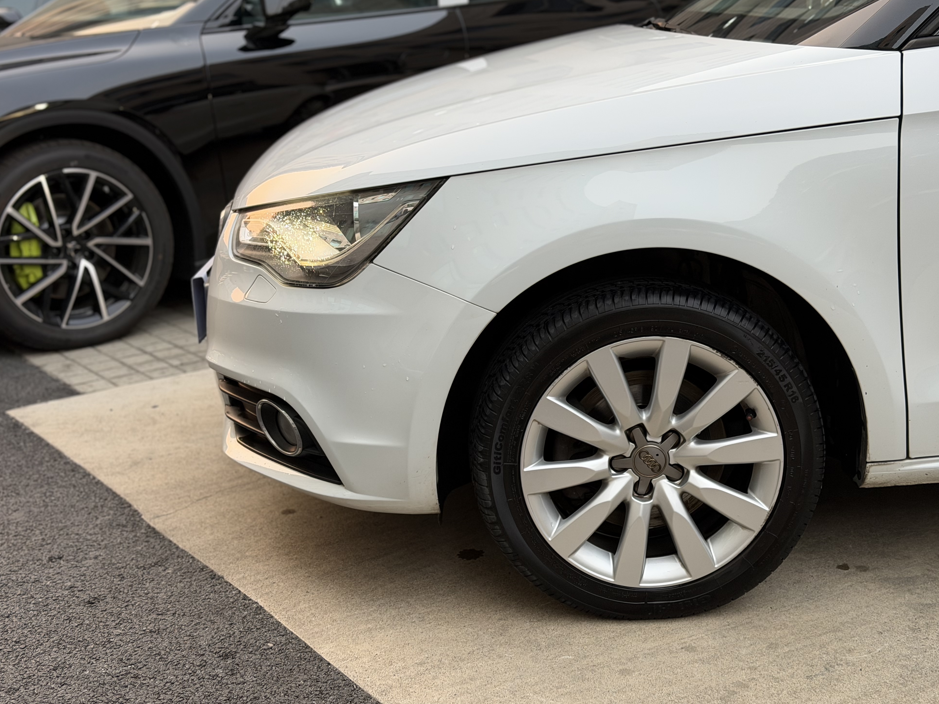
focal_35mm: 50
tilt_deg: -16.0
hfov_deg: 38.2
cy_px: 344
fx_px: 1356
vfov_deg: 29.1
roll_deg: +1.9
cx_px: 486
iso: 50
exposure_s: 1/129
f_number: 1.78
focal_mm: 6.76
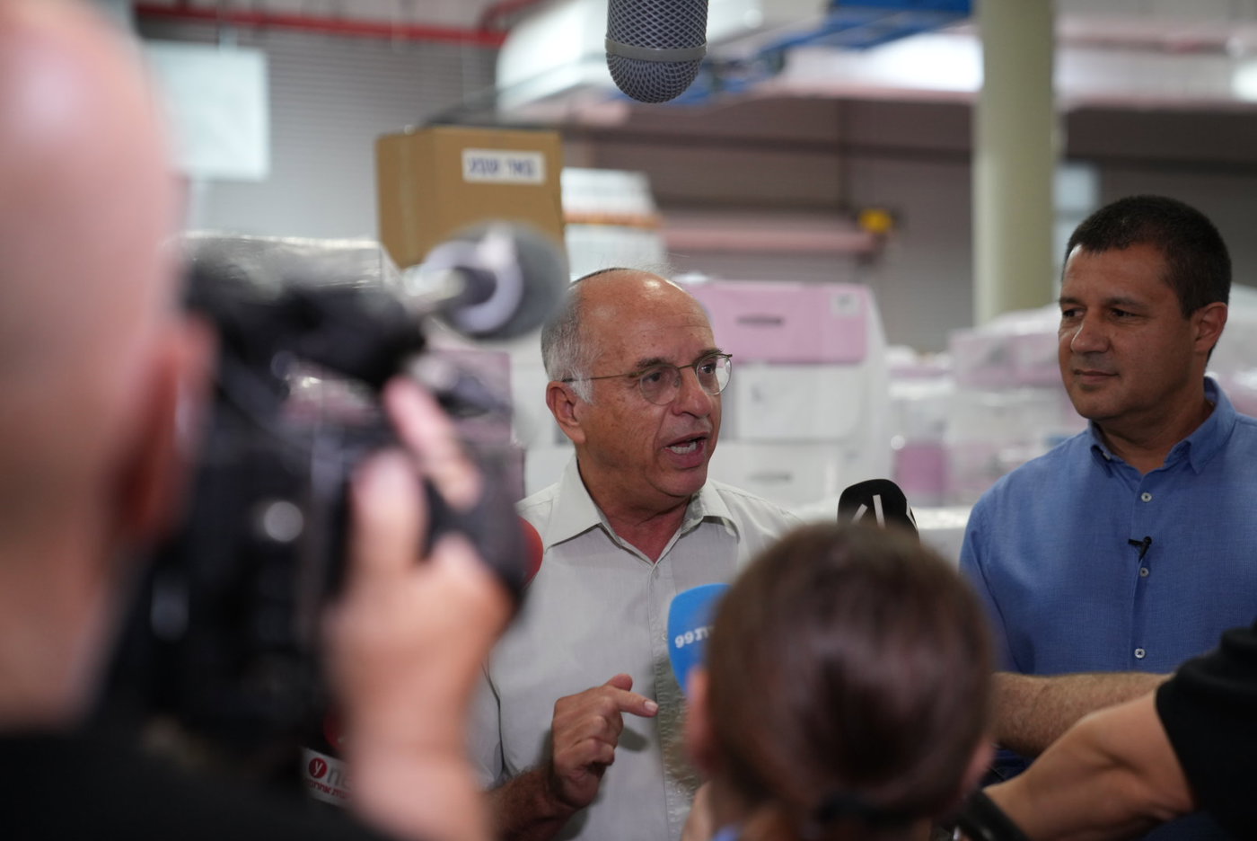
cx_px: 628
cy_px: 420
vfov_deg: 19.5
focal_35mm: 70
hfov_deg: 28.8
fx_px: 2446
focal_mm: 70
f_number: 2.8
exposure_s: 1/160
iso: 1600
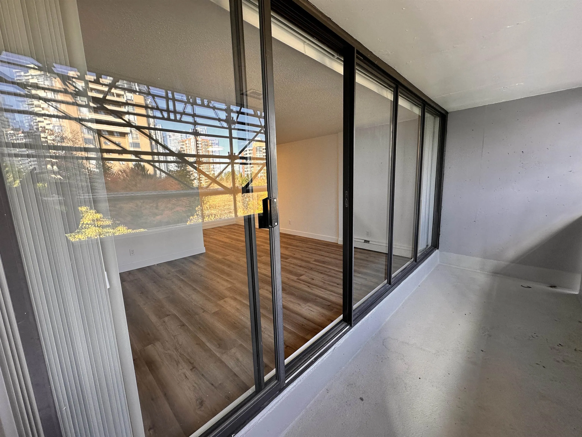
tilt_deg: -9.1
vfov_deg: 85.7
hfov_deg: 102.1
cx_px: 291
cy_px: 218
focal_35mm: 14
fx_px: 235
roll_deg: +1.9
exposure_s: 1/120
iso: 125
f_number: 2.2
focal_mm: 2.22
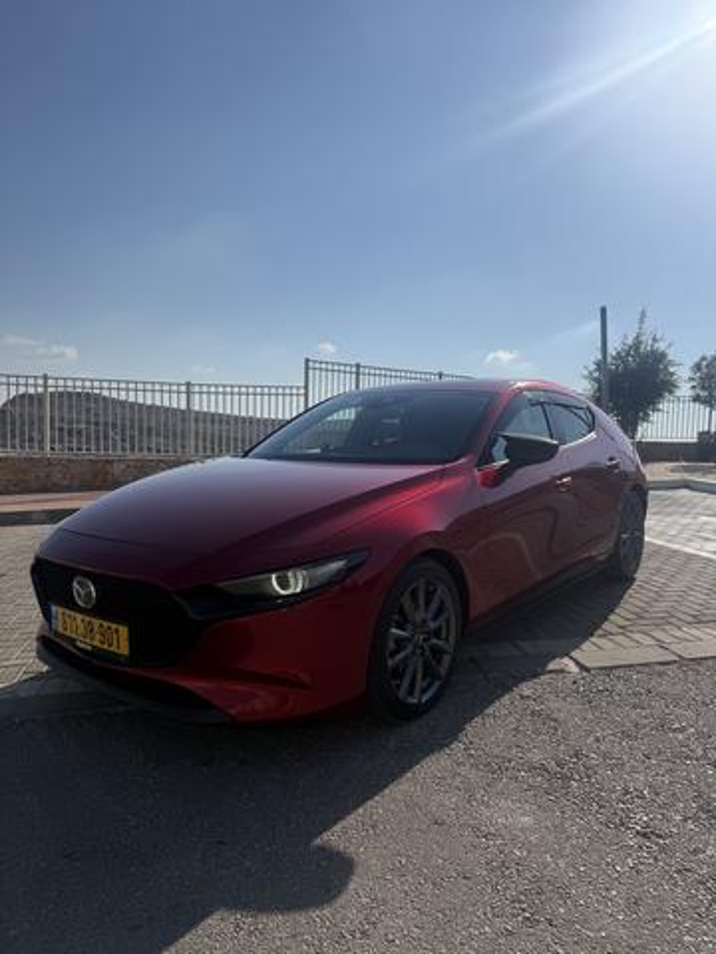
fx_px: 662
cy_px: 477
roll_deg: -0.6
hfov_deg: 56.8
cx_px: 358
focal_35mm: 24
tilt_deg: -2.6
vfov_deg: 71.6
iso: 80
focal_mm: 6.76
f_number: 1.78
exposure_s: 1/14286
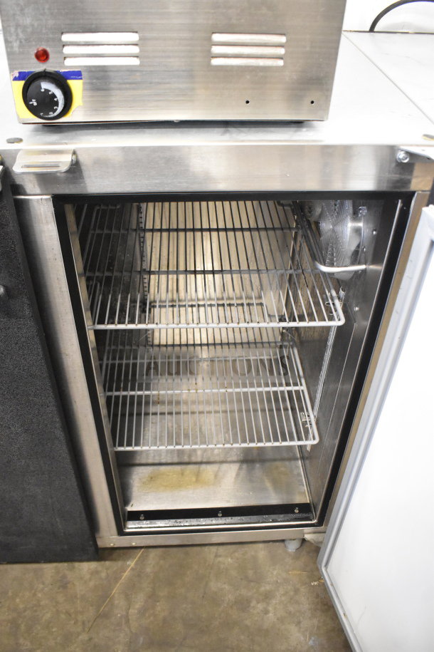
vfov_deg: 61.9
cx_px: 217
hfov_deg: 43.6
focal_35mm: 30
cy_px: 326
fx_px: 542
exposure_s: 1/80
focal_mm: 20
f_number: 4.5
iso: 6400
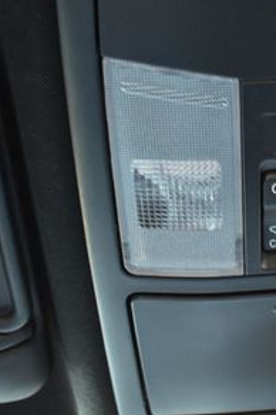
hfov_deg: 16.3
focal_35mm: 79
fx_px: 911
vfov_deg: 25.7
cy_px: 178
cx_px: 356
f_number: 5.6
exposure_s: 1/15
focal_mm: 24
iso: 1600
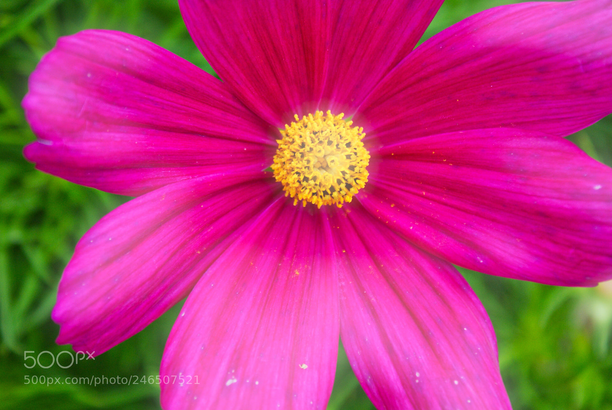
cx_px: 306
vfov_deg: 13.1
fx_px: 1787
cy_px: 205
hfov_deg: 19.4
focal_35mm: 105
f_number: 5.6
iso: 320
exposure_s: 1/125
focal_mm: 70
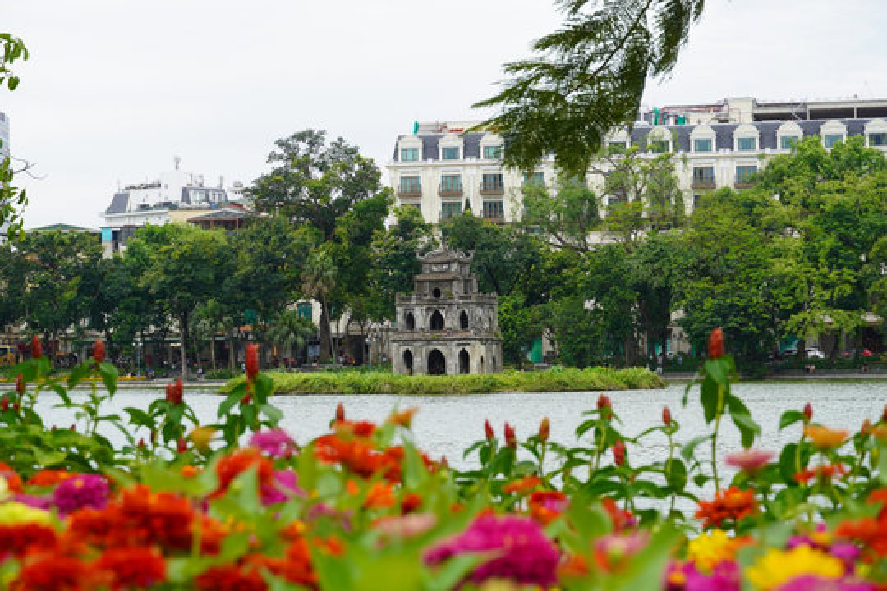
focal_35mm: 90
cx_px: 444
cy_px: 296
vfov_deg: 15.2
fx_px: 2217
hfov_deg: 22.6
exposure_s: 1/125
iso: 100
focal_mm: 60
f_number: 6.3
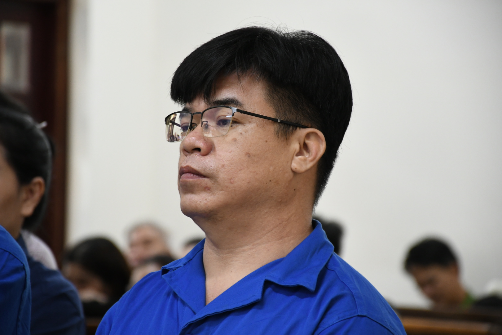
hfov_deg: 9.8
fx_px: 2928
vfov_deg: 6.5
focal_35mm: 210
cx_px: 251
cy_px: 168
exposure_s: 1/50
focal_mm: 140
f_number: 5.6
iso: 1600
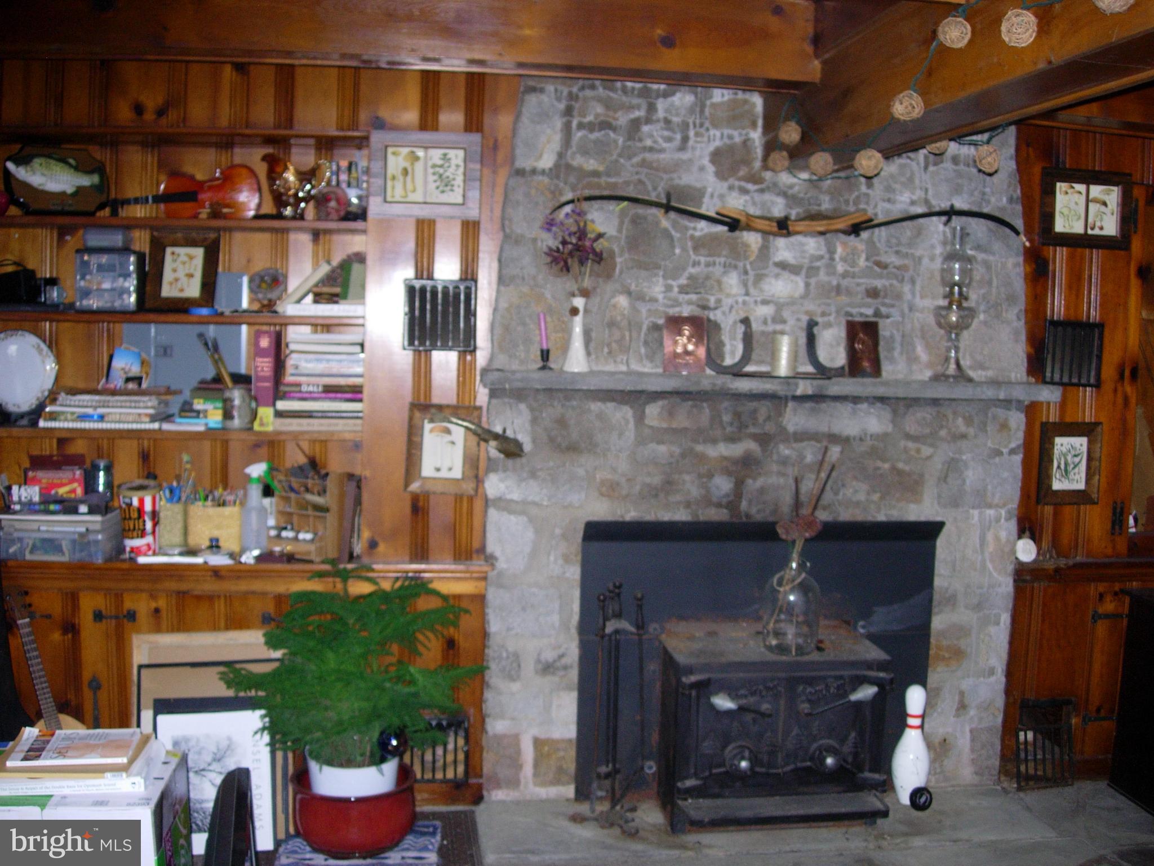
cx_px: 577
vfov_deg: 37.7
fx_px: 1267
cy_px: 433
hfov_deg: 49.0
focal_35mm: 38
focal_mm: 7.8
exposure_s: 1/111
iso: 137
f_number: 2.8
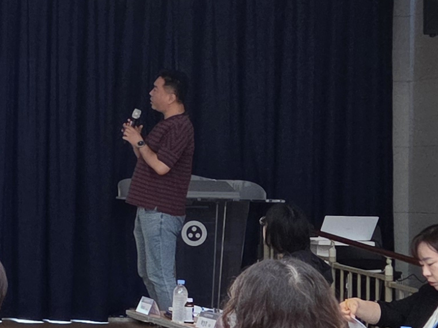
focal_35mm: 121
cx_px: -261
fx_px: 1531
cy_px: 156
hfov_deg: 14.9
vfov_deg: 12.2
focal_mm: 5.4
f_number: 1.8
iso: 250
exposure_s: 1/120
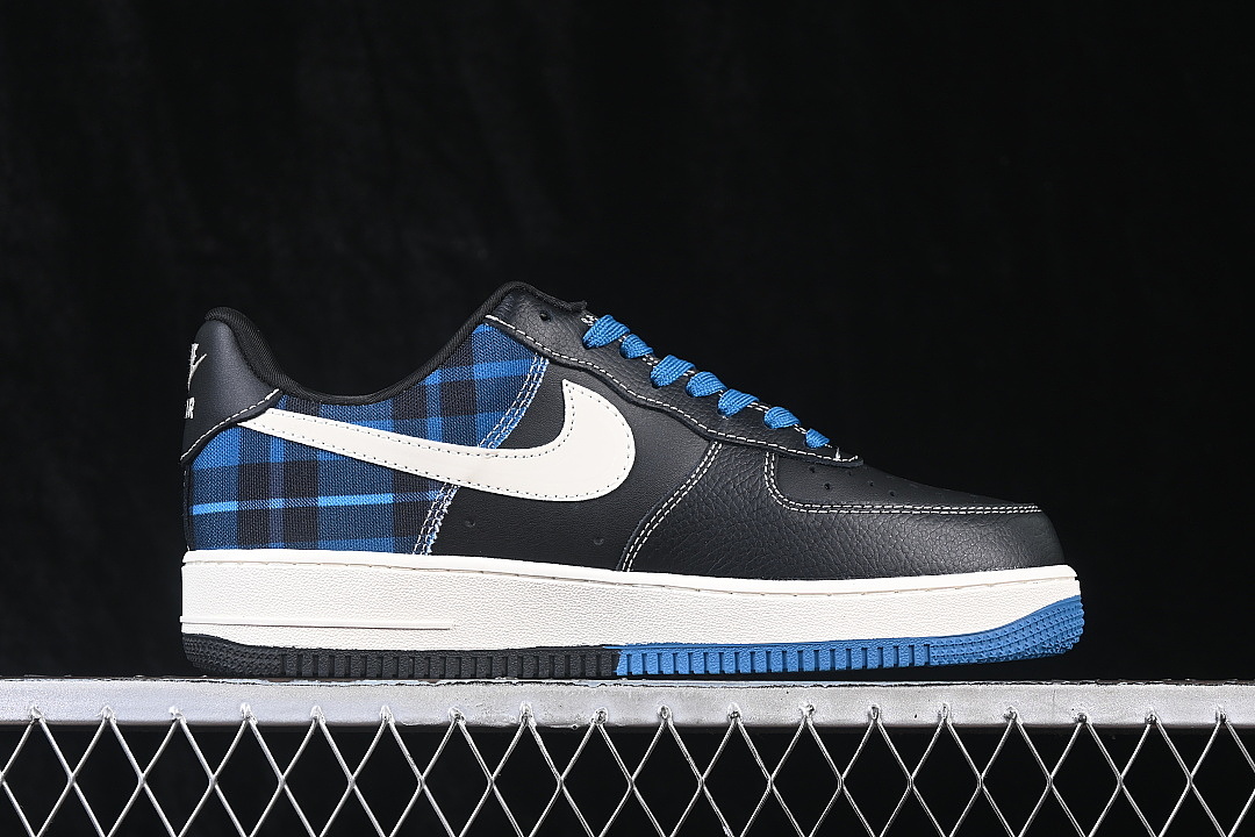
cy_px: 418
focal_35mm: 75
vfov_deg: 18.2
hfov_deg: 27.0
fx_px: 2614
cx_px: 628
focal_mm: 50
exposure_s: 1/60
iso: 160
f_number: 6.3
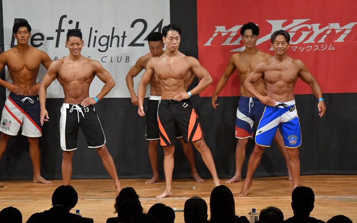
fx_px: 2159
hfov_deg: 9.5
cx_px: 179
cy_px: 116
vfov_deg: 5.9
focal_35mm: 222
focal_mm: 145
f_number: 5.6
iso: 6400
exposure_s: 1/400
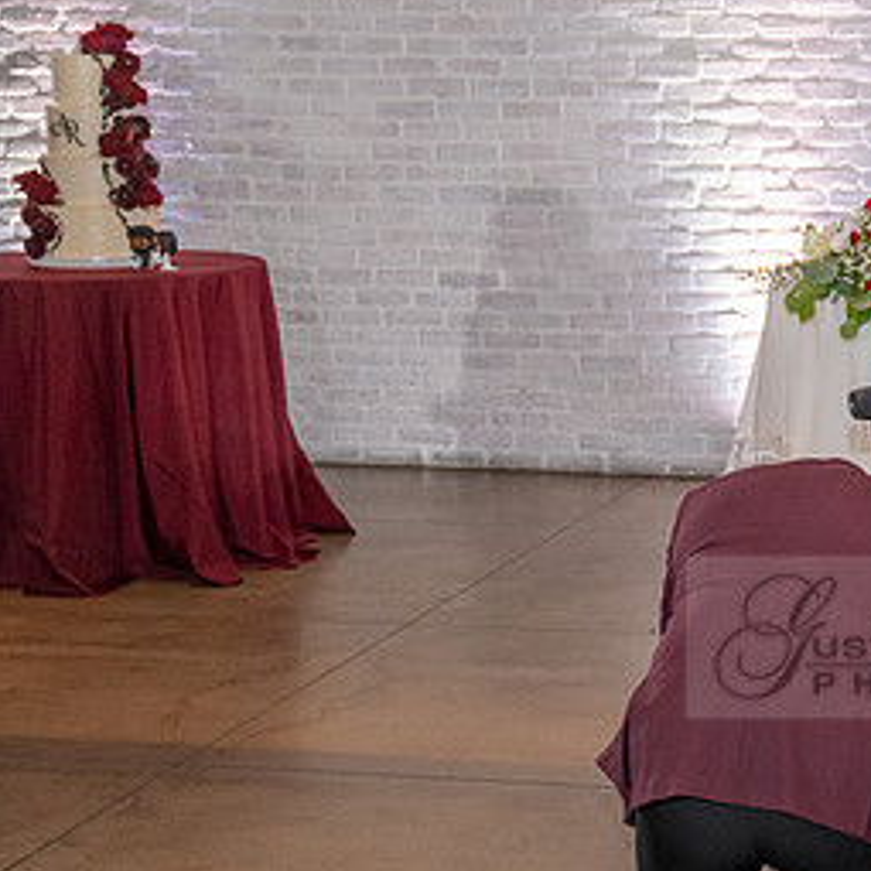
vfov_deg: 19.4
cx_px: 984
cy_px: 637
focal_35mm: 89
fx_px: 2534
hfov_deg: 18.7
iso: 2000
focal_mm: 46
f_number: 3.5
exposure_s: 1/200
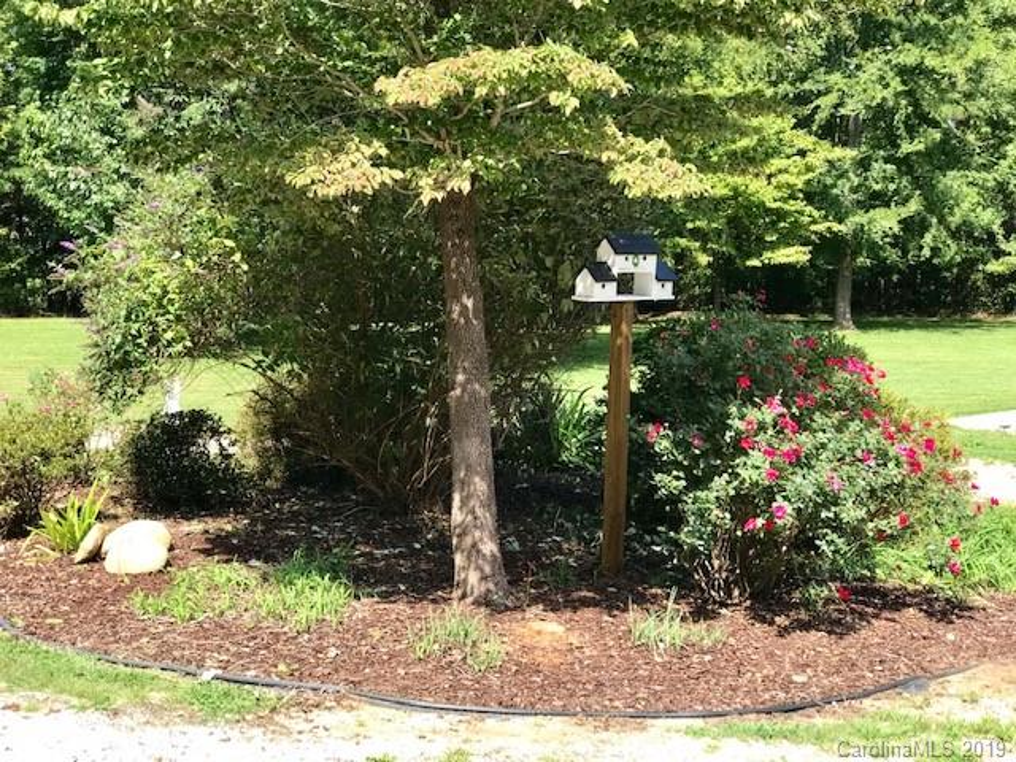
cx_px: 508
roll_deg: -0.3
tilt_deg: -6.5
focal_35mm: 57
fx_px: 1673
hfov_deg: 33.8
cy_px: 381
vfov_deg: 25.7
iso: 20
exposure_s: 1/273
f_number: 2.8
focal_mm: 6.6
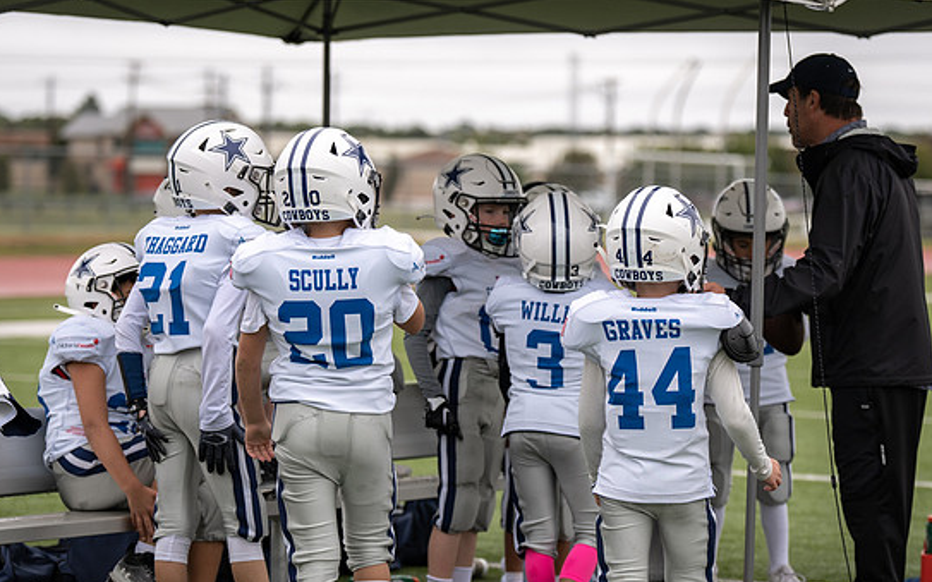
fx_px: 3834
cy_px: 357
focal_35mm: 151
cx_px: 464
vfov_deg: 8.7
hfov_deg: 13.9
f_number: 2.8
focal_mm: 104
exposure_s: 1/1250
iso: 160
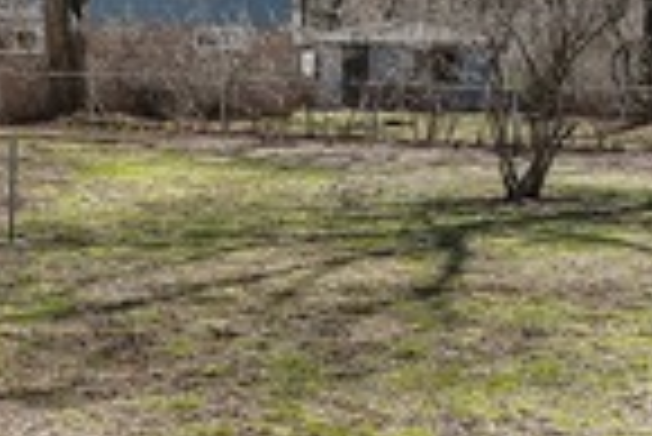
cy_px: 216
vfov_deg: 18.2
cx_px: 162
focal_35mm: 75
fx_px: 1360
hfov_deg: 26.6
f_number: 8
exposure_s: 1/500
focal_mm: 17
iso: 200
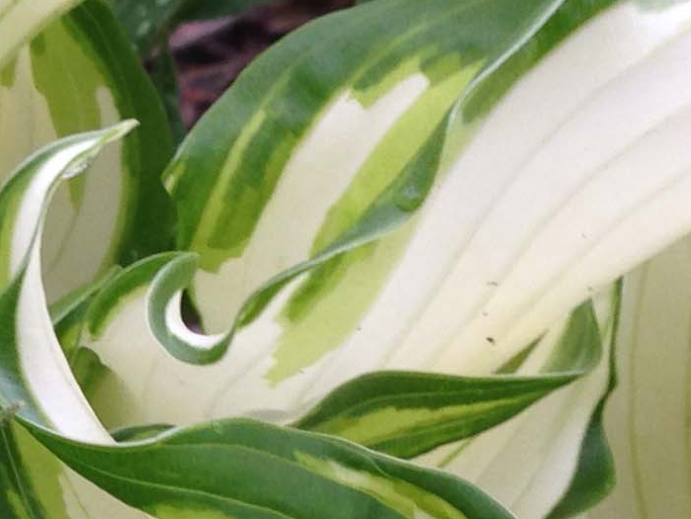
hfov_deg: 12.5
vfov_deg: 9.6
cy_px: 493
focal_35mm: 154
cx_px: -143
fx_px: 3076
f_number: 2.4
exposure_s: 1/60
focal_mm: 4.12
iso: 50
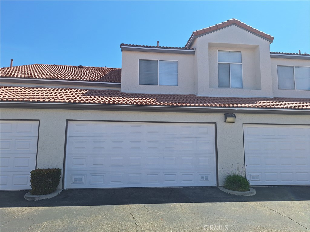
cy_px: 116
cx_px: 155
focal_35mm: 23
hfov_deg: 73.9
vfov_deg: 58.9
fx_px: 206
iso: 40
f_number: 1.8
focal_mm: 5.54
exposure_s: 1/2551
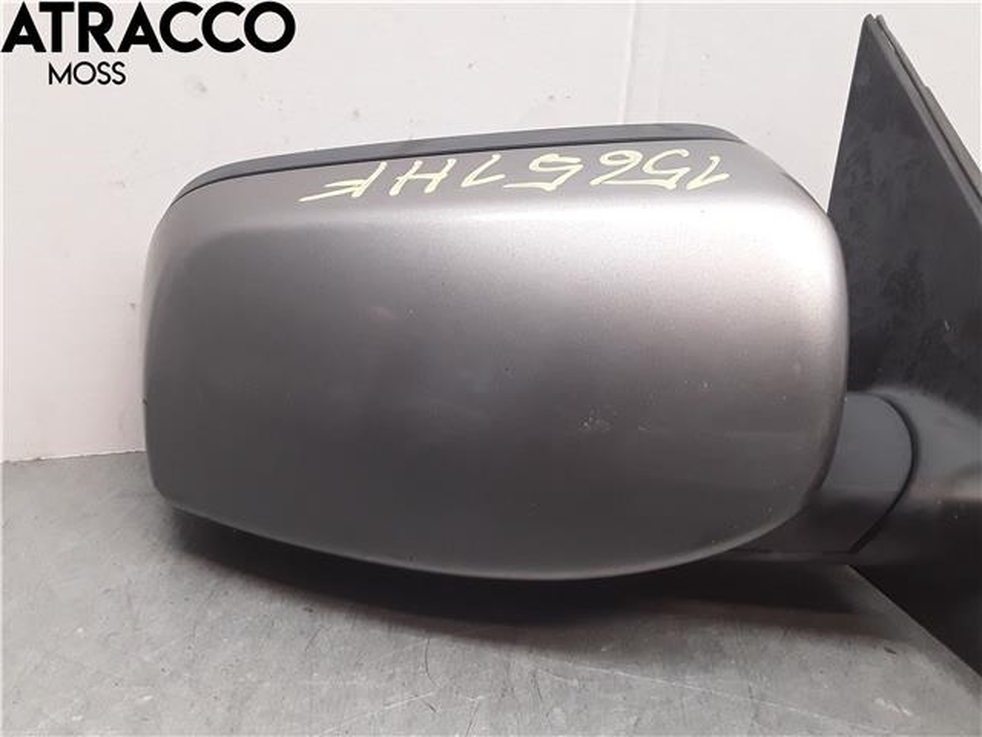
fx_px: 794
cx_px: 491
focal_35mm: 28
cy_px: 368
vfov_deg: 49.7
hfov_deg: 63.4
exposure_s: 1/100
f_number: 1.9
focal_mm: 2.91
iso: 100
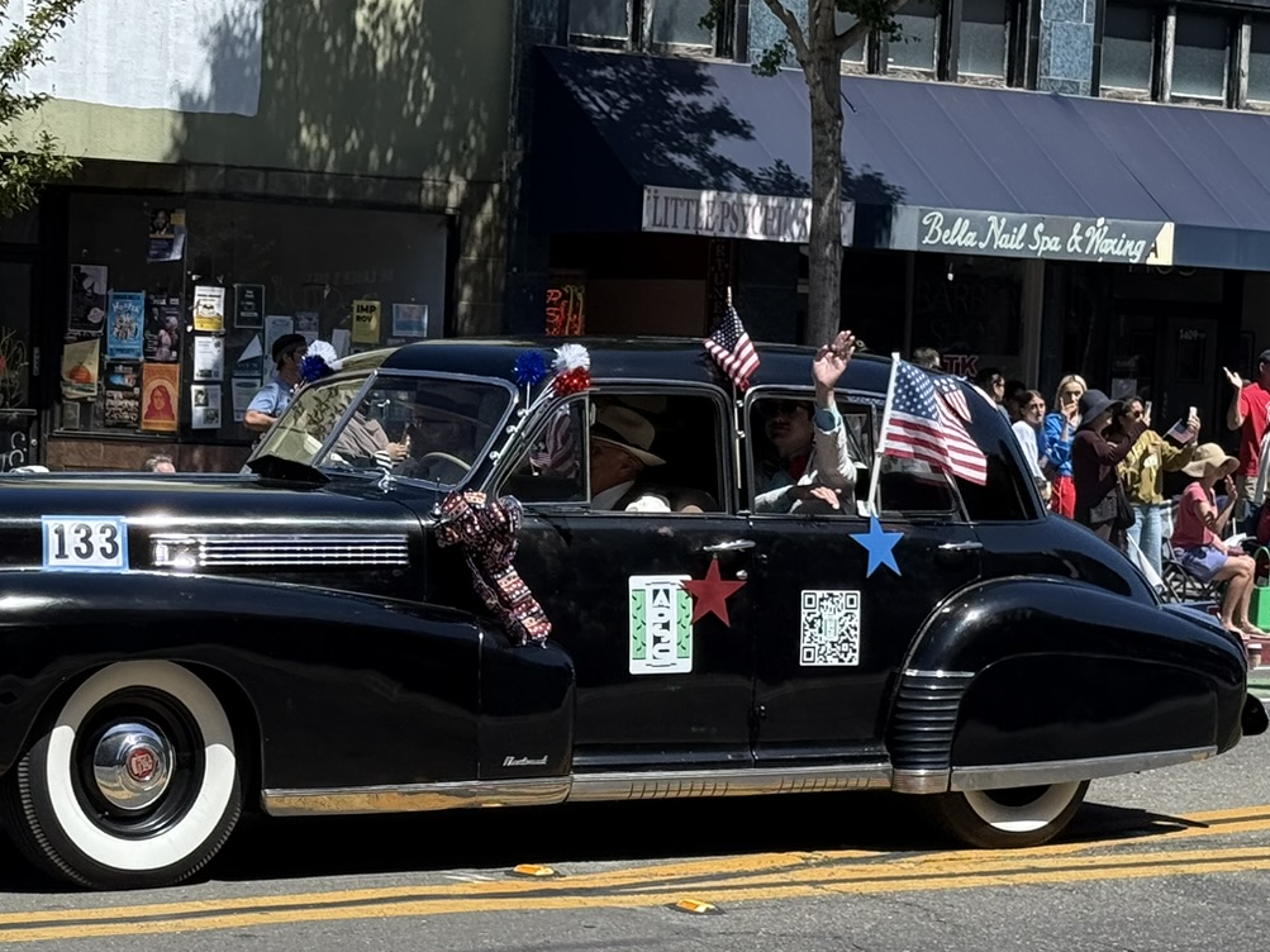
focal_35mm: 98
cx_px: 468
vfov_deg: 15.1
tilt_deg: -3.2
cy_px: 639
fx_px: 3595
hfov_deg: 20.0
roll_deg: -3.4
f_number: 1.78
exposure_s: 1/4878
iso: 80
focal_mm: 6.76
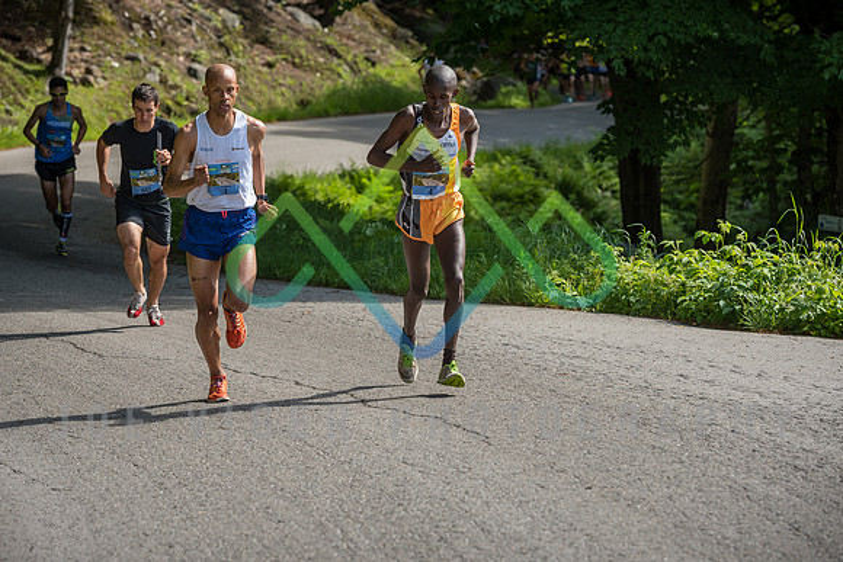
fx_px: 3915
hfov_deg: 12.3
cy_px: 281
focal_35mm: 167
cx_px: 422
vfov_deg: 8.2
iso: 200
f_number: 5.6
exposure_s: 1/500
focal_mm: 150
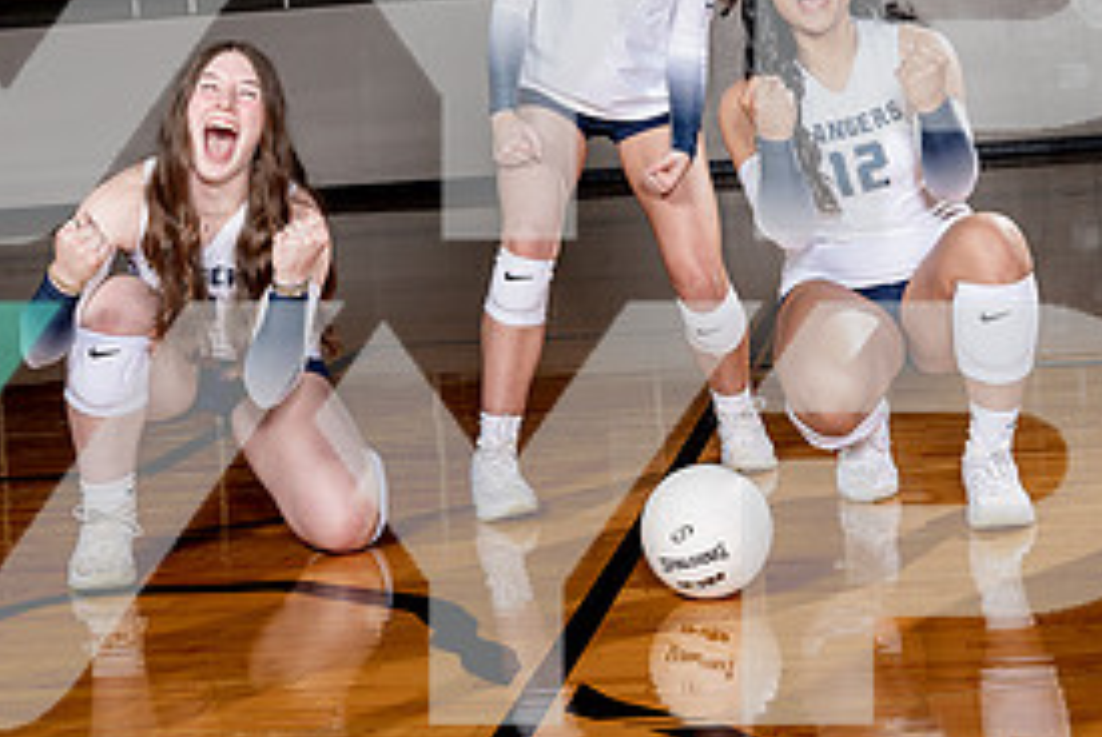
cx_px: 677
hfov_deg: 25.9
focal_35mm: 78
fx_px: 2390
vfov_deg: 17.2
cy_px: 30
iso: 100
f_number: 8
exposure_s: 1/250
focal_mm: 37
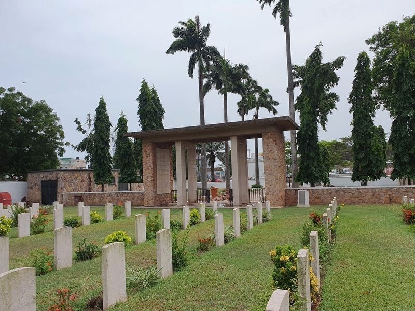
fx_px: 312
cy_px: 156
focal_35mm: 26
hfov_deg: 67.3
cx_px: 208
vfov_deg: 53.1
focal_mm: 4.32
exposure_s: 1/1744
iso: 50
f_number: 2.4
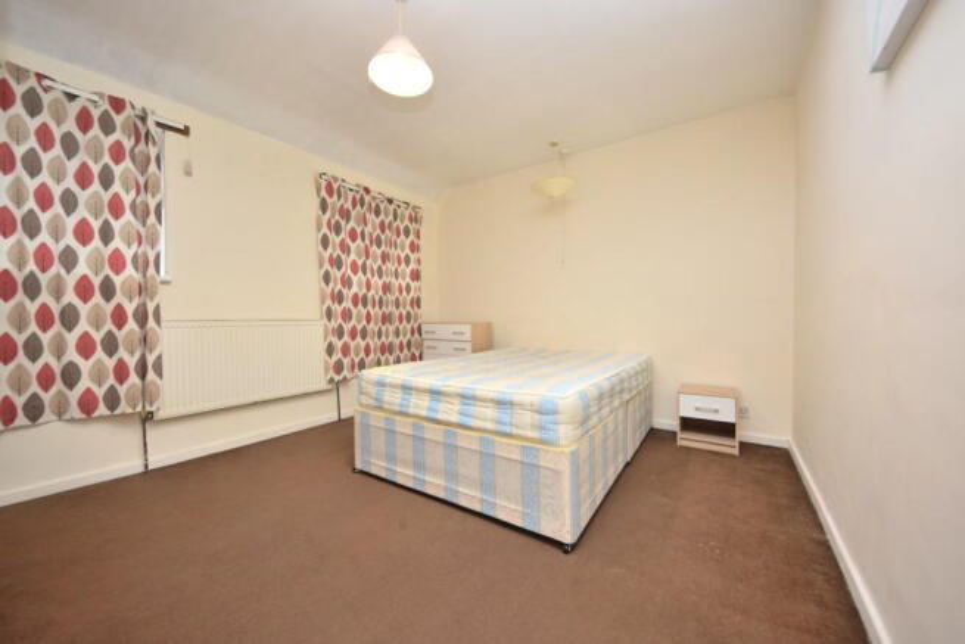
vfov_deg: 63.2
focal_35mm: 20
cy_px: 322
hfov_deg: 85.4
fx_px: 523
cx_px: 482
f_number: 5
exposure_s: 1/60
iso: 800
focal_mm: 13
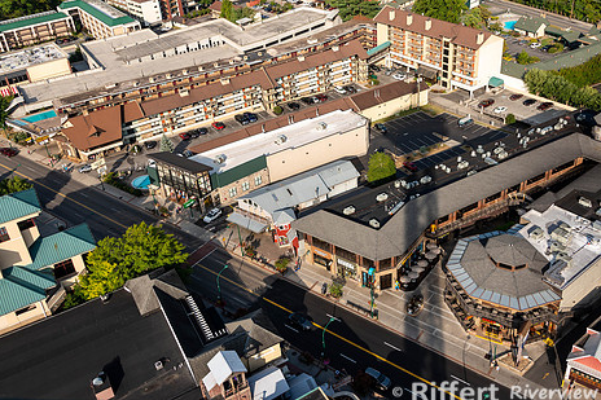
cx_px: 306
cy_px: 165
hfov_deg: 54.4
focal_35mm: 35
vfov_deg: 37.7
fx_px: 584
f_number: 8
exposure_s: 1/200
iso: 100
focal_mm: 28
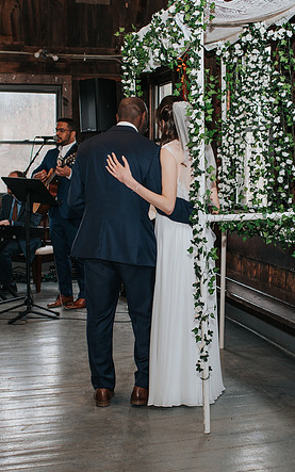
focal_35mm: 59
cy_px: 258
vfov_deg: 34.5
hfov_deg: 21.9
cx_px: 190
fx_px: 759
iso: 1000
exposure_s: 1/160
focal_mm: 35
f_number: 3.2
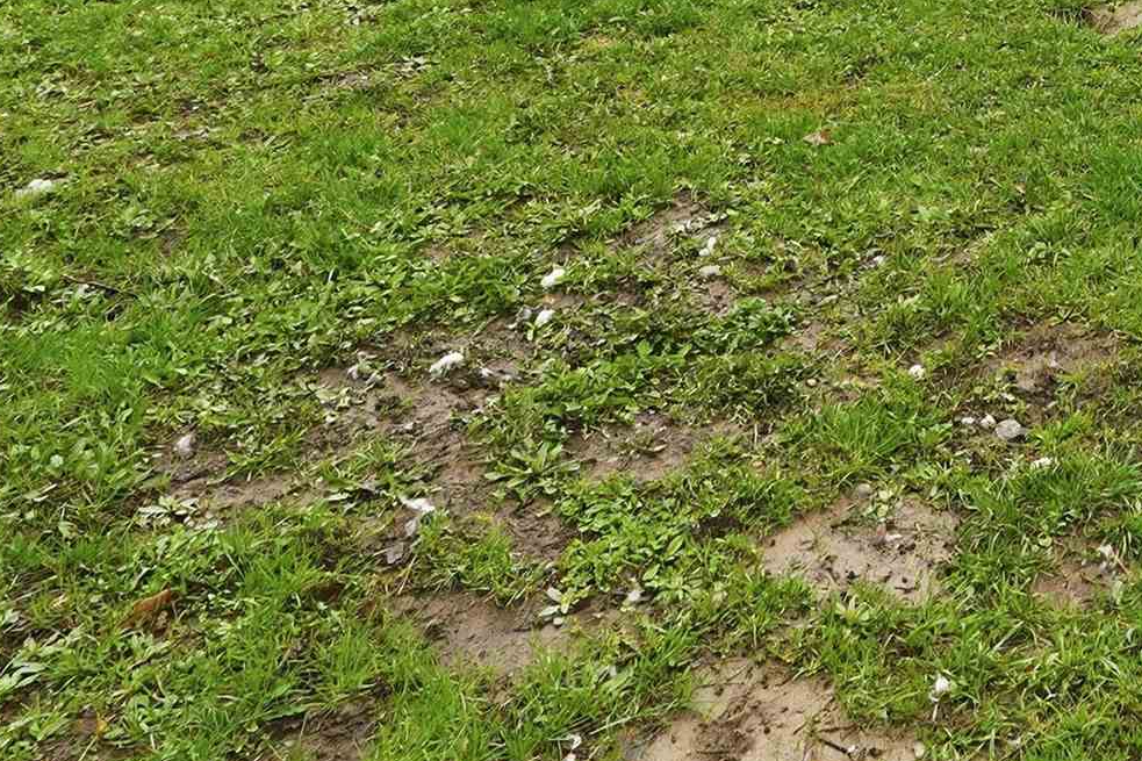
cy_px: -412
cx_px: 1342
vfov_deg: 21.5
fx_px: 1635
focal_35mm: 52
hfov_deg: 32.4
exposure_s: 1/80
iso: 100
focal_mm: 11
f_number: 5
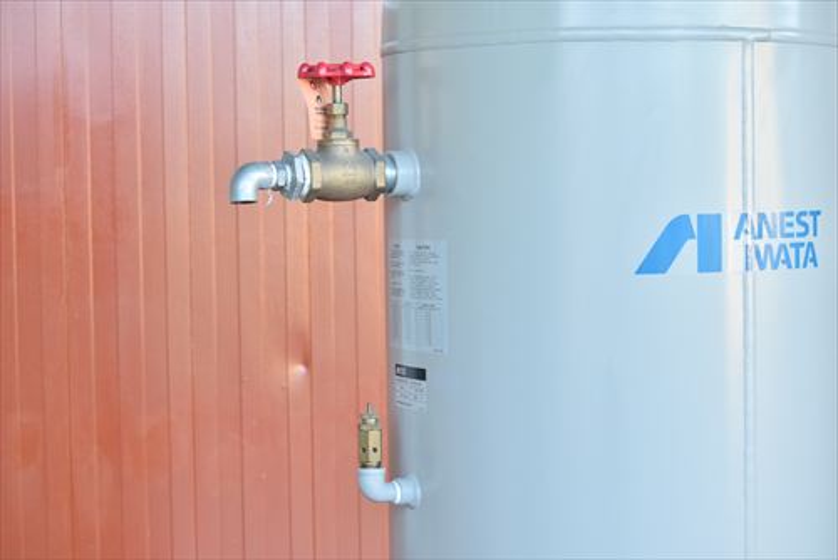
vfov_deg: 16.6
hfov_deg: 24.6
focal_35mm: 82
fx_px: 1921
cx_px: 419
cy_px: 280
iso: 1250
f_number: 6.3
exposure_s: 1/125
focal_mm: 55
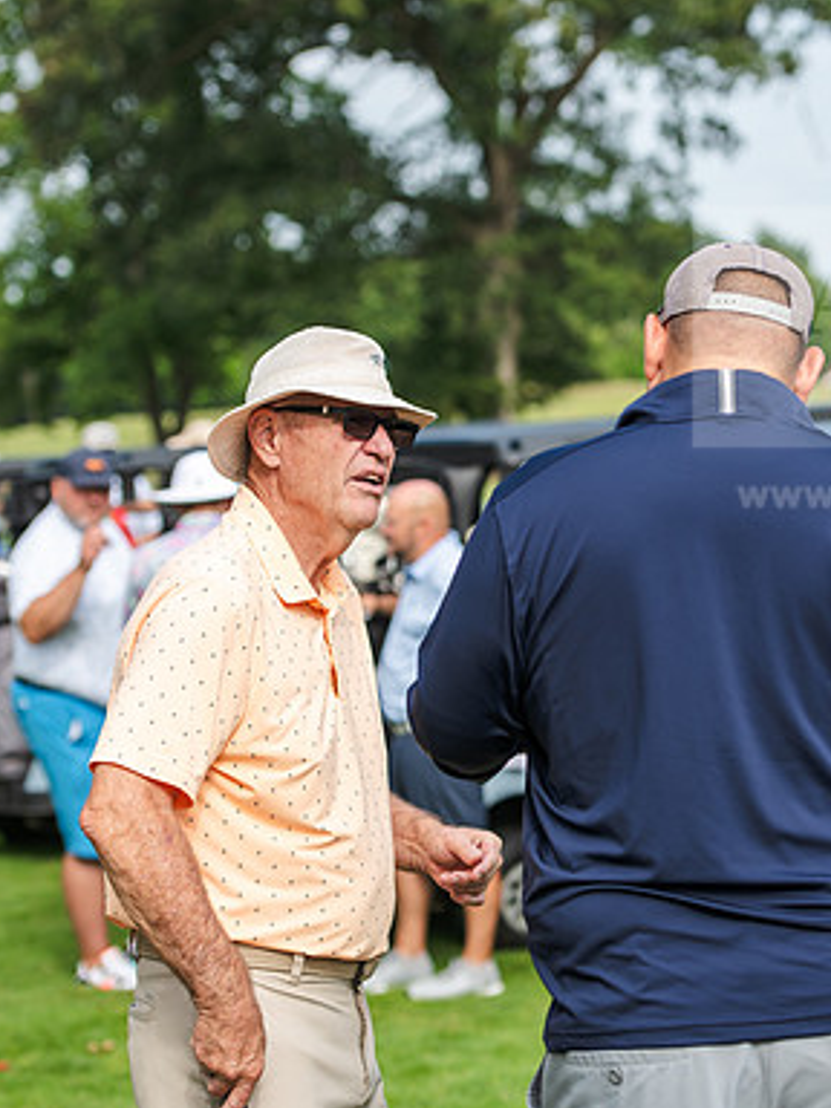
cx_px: 606
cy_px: 555
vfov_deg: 16.6
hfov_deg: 12.4
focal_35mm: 119
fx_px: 3809
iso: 100
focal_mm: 82
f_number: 3.5
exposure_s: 1/640
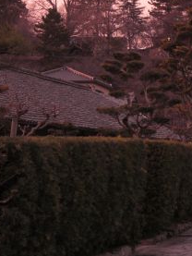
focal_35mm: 127
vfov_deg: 15.4
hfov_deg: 11.7
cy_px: 48
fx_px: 938
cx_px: 141
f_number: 3.6
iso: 50
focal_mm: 9.8
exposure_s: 1/60
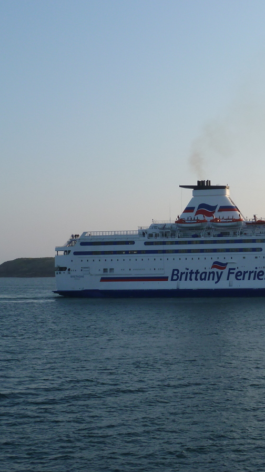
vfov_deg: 30.2
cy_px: 237
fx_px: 874
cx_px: 274
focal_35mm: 70
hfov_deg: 16.8
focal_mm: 7.9
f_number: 4
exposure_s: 1/400
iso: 80
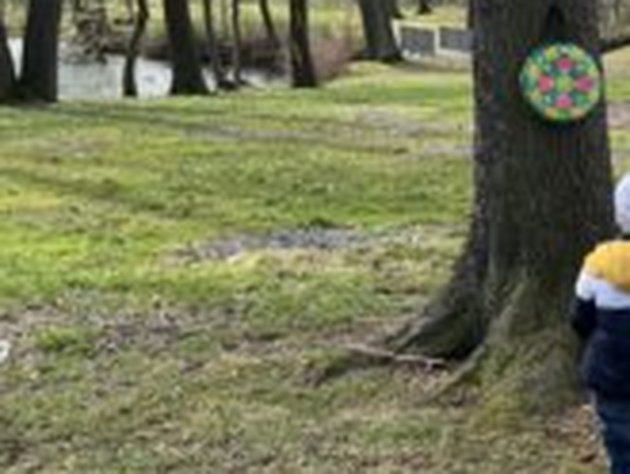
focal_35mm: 63
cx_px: 760
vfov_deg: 23.3
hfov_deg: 27.1
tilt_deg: -9.7
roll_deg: -0.9
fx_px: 1147
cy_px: 183
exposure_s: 1/1038
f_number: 1.5
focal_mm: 5.7
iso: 50
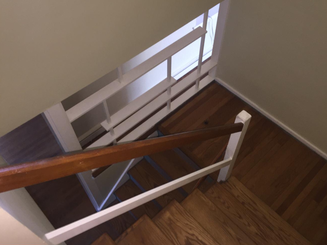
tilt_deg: -55.8
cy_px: 125
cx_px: 178
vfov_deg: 44.2
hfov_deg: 56.7
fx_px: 302
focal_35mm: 32
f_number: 2.2
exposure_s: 1/16
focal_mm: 4.15
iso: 80
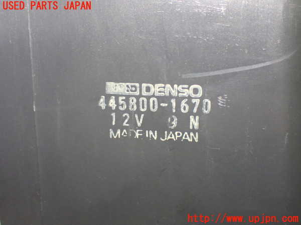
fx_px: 539
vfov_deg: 23.7
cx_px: 150
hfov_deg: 31.2
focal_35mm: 62
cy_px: 112
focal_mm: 11.09
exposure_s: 1/60
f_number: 3.6
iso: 1000
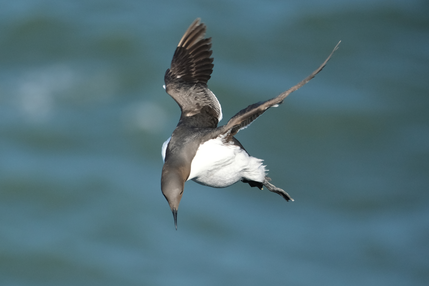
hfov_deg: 2.3
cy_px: 143
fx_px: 10726
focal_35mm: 900
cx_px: 214
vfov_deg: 1.5
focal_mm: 600
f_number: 8
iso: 1600
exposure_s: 1/2000
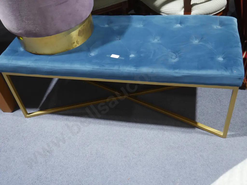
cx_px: 124
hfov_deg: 49.0
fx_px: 271
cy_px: 92
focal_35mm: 38
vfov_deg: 37.7
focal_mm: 19
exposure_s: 1/60
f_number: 4.1
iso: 800
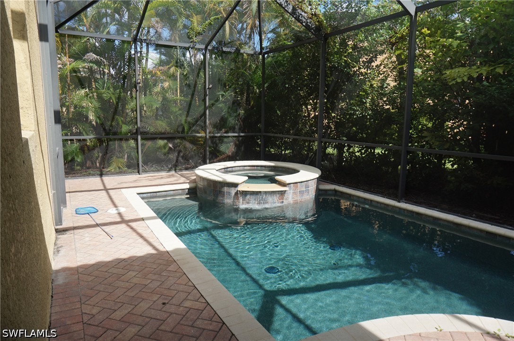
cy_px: 170
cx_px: 257
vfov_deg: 53.0
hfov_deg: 73.8
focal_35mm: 24
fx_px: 342
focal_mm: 16
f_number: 8
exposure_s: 1/125
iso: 100
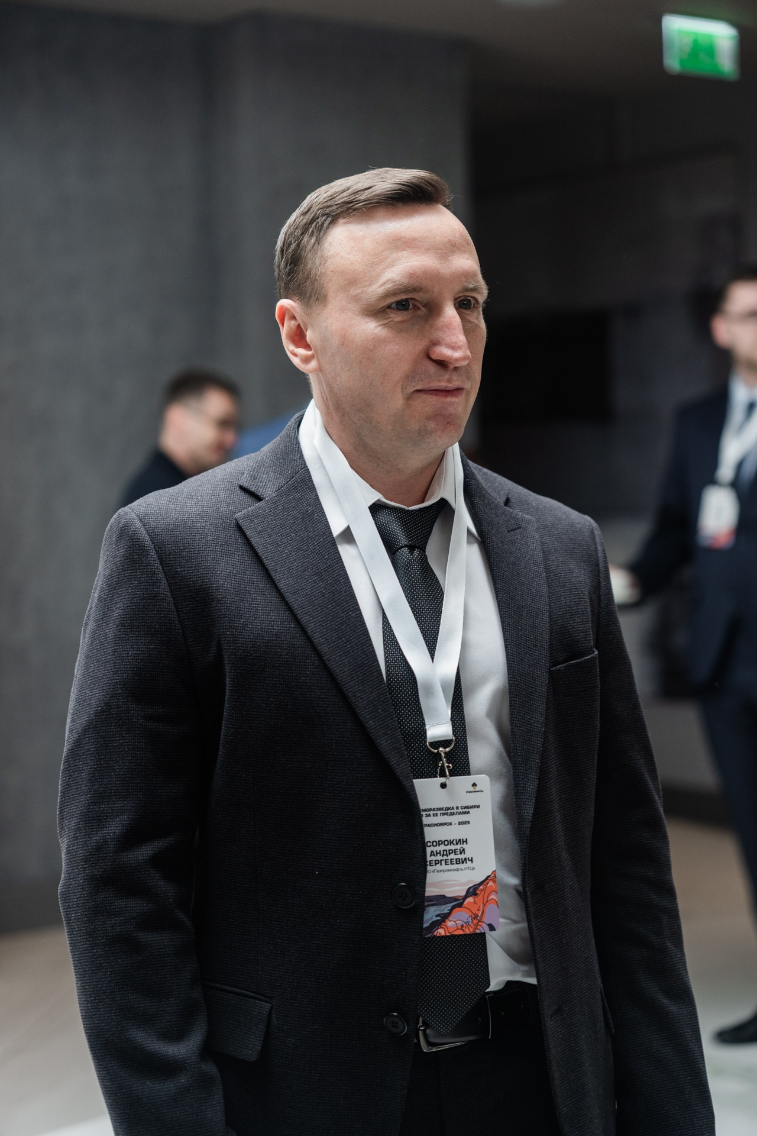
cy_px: 568
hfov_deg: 19.5
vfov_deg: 28.8
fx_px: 2208
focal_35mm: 70
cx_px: 378
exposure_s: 1/125
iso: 320
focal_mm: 70
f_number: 2.8
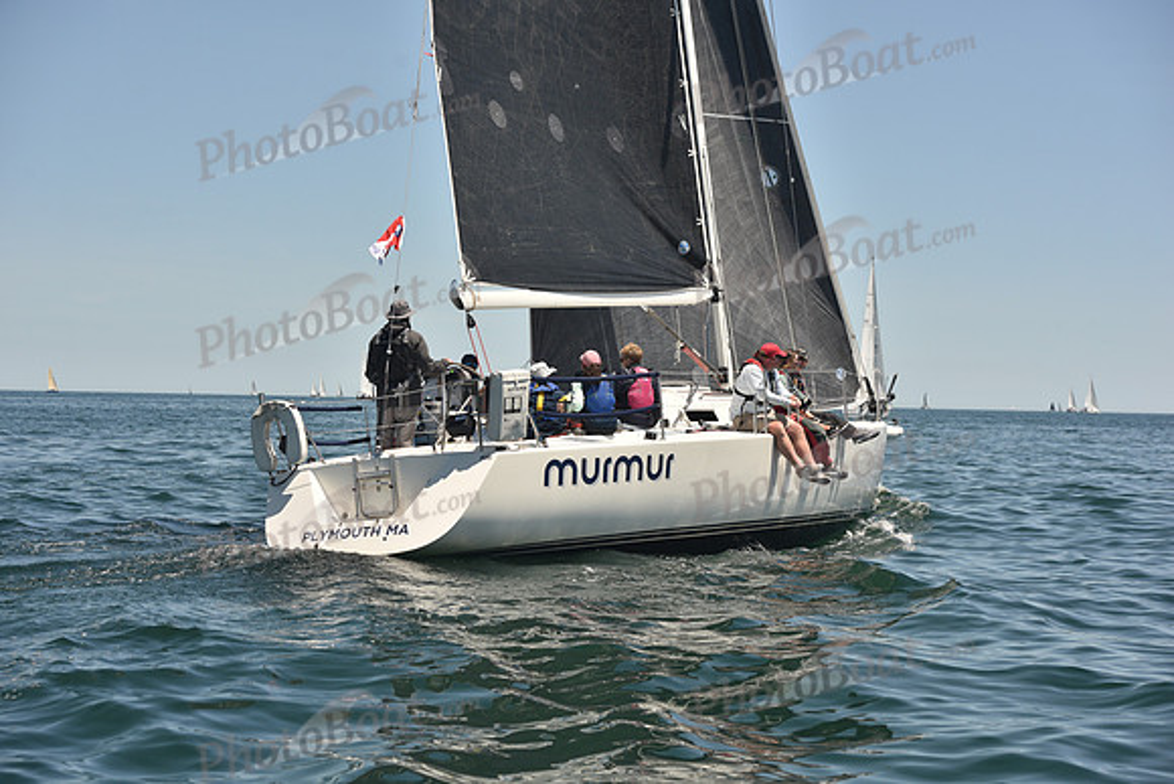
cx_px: 587
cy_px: 392
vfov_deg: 19.5
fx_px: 2283
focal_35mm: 70
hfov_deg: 28.8
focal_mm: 70
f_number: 5.6
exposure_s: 1/800
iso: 250
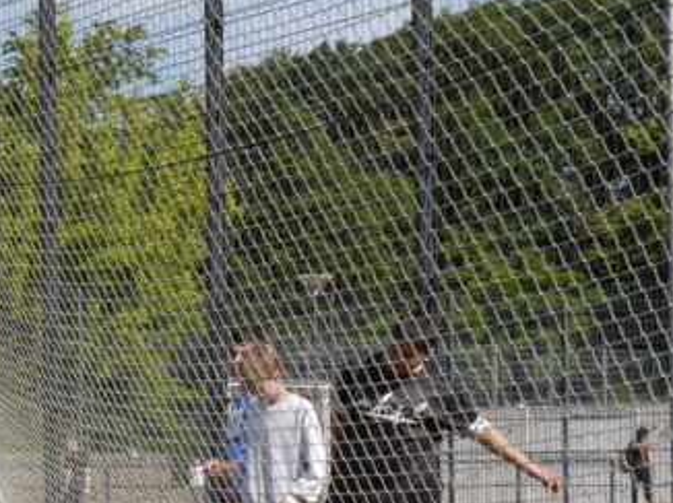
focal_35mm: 151
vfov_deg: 9.8
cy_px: 410
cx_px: -120
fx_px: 2934
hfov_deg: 12.8
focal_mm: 24
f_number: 8
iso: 160
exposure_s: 1/320
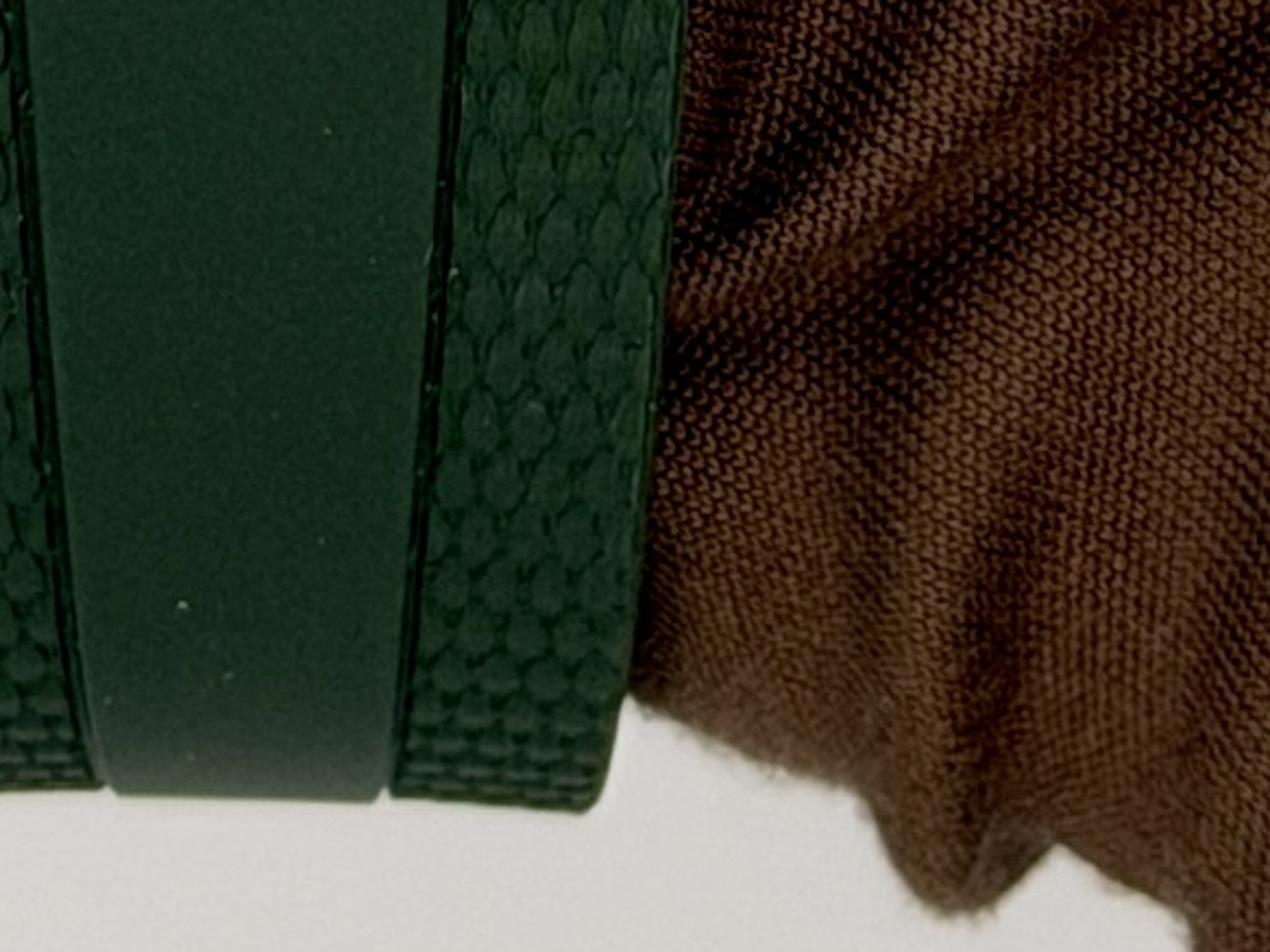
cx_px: 242
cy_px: -992
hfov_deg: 8.0
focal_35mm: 248
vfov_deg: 5.8
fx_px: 9097
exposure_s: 1/846
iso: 64
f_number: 1.78
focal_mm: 6.76
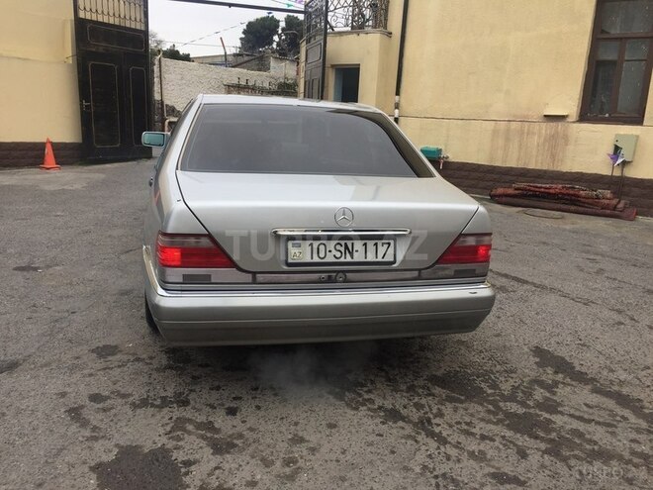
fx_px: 547
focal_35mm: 29
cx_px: 326
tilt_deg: -14.8
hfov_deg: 61.7
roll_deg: -3.2
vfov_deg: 48.2
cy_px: 245
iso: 32
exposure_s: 1/416
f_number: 2.2
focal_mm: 4.15
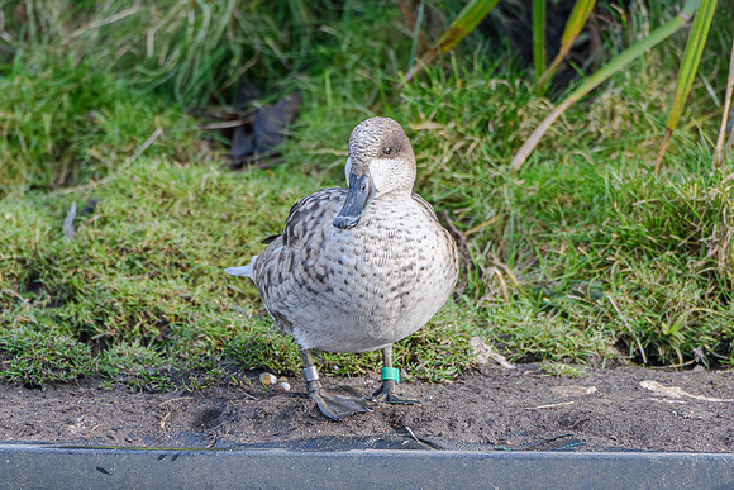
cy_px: 207
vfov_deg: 1.5
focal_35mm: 917
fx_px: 18695
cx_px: 358
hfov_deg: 2.2
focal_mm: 400
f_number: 5.6
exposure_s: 1/1250
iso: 2000
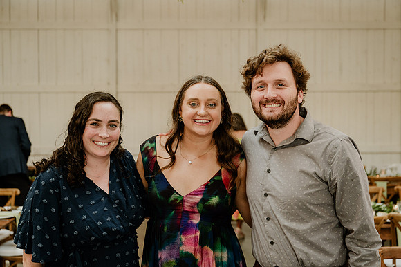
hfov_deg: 38.6
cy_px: 136
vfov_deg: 26.2
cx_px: 205
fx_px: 573
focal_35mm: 51
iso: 800
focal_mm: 50
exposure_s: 1/200
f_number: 3.5
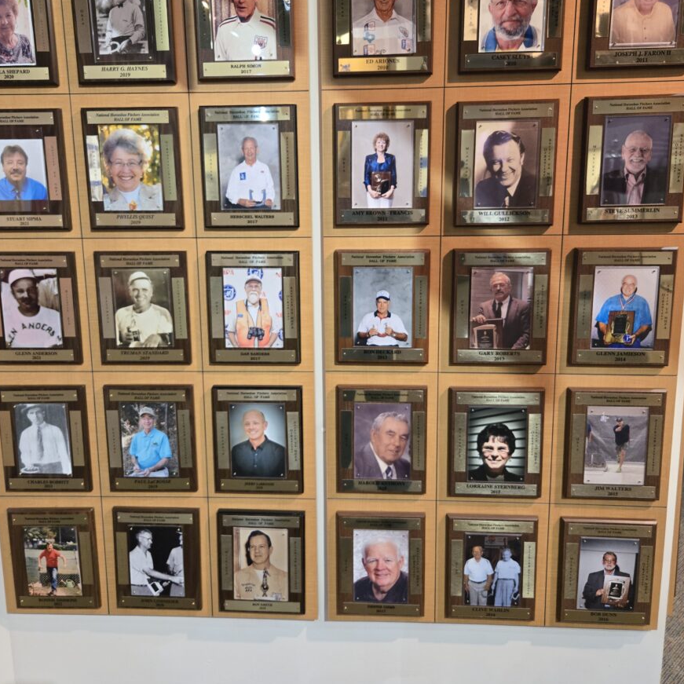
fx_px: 626
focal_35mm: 28
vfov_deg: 57.0
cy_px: 285
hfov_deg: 57.3
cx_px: 334
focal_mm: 5.4
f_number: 1.8
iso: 640
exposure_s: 1/120
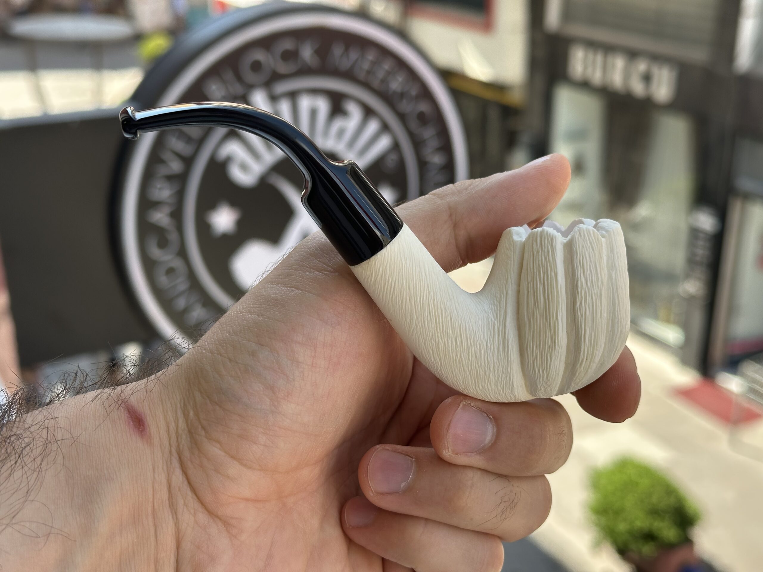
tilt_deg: -21.3
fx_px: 1058
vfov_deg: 30.3
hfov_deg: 39.7
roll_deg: -0.5
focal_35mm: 48
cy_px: 286
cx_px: 382
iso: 64
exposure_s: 1/676
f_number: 1.78
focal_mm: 6.86
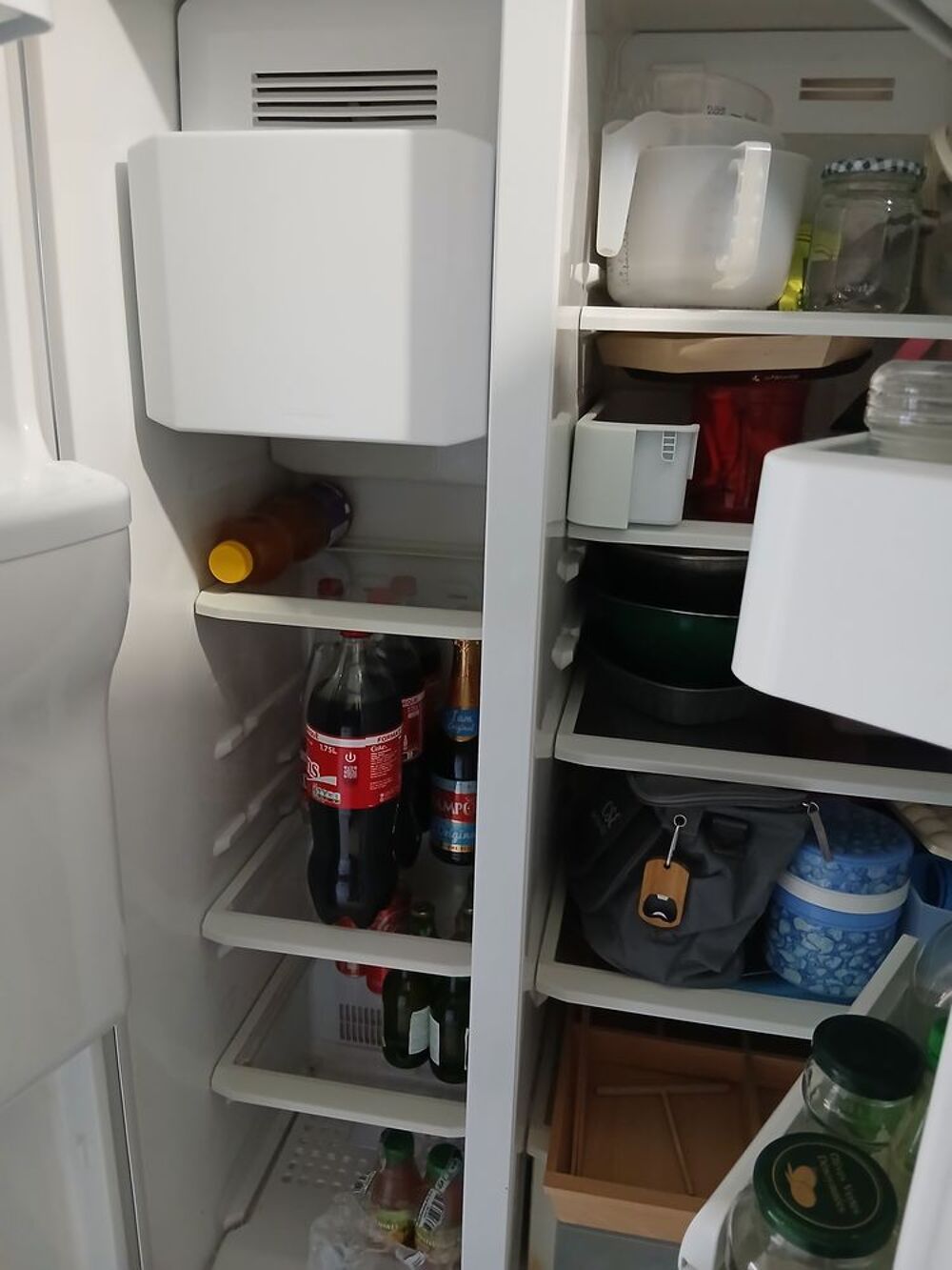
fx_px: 953
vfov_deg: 67.3
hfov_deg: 53.1
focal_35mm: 26
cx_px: 476
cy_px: 635
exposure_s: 1/25
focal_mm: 3.98
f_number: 1.8
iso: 500
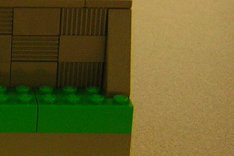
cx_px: -74
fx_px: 1176
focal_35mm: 181
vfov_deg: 7.6
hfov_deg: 11.1
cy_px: 81
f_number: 2.9
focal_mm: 6.1
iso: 50
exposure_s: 1/6.9
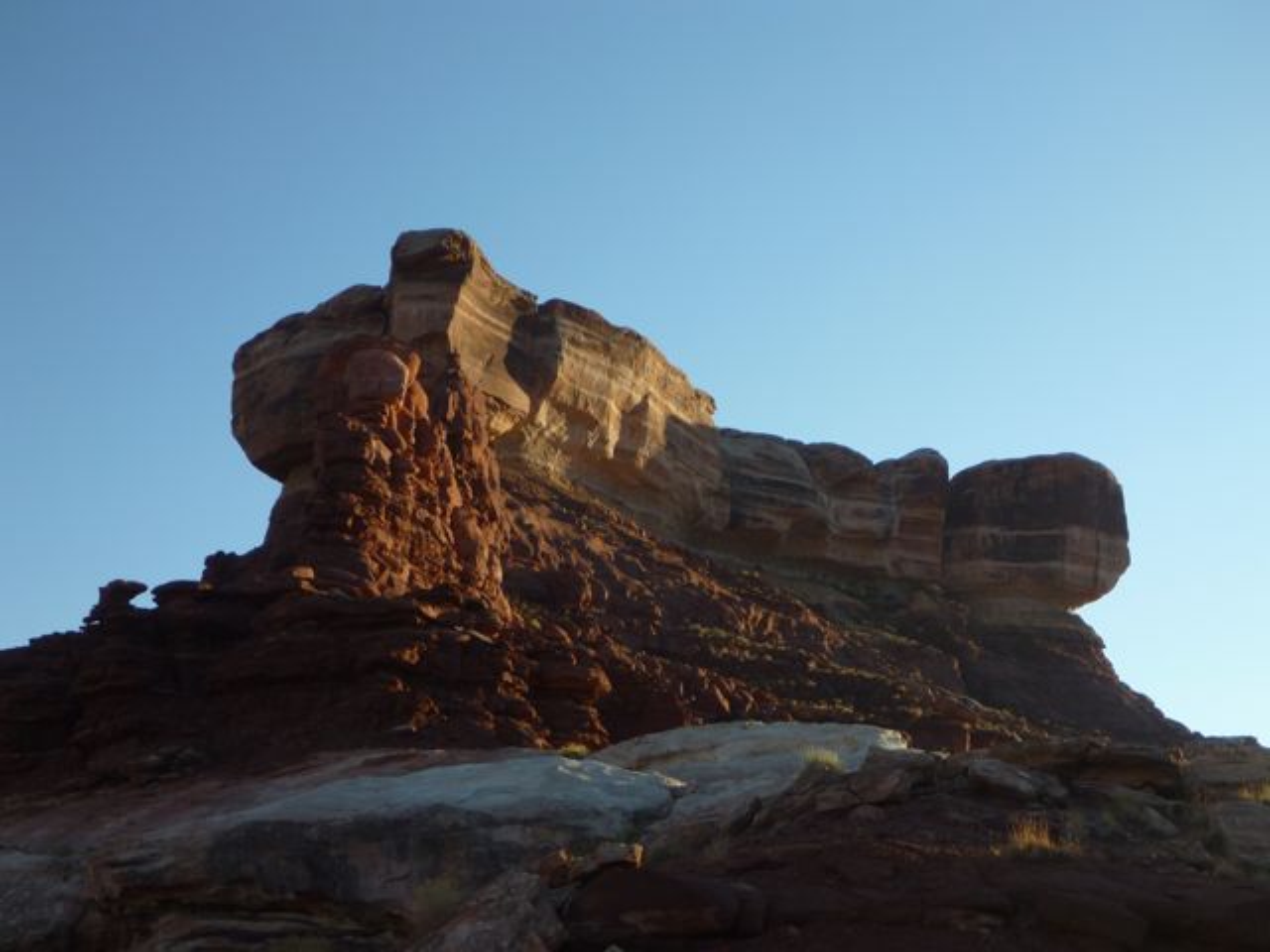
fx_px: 1871
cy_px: 476
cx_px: 635
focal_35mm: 51
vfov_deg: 28.6
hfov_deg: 37.5
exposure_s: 1/200
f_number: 4.7
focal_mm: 9.1
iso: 80
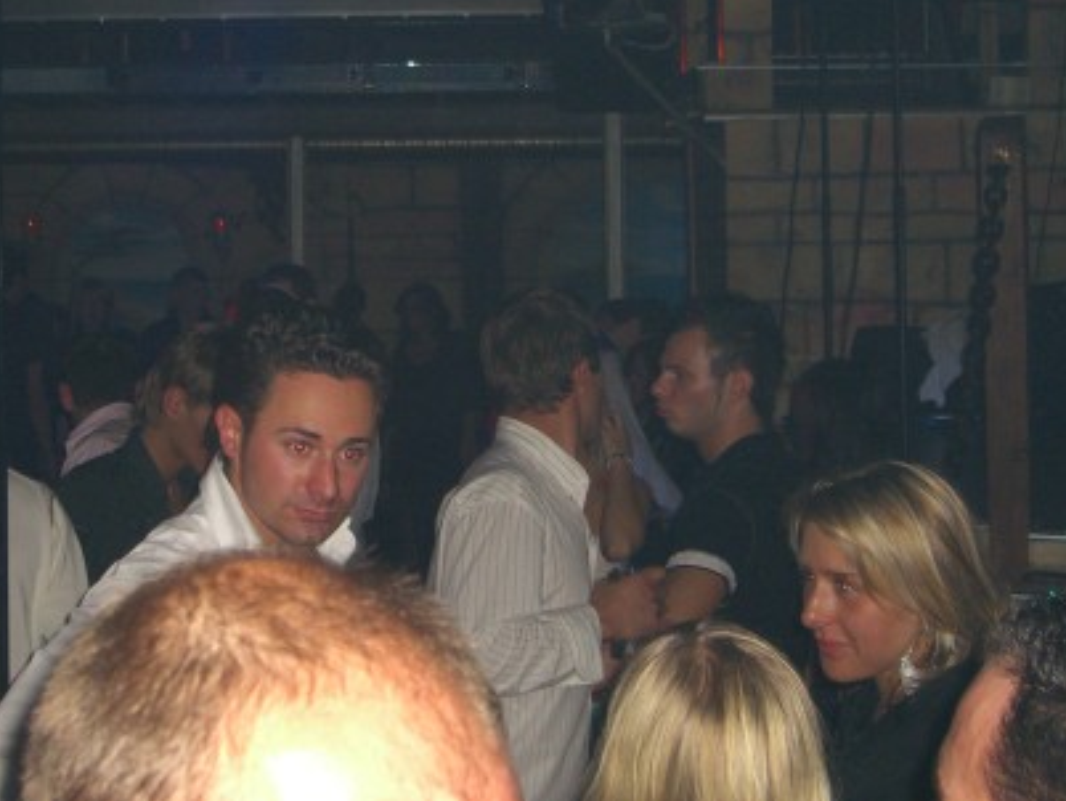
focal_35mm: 85
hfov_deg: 23.0
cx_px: 400
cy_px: 207
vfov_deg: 17.3
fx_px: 2619
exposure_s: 1/60
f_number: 3.6
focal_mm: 11.8
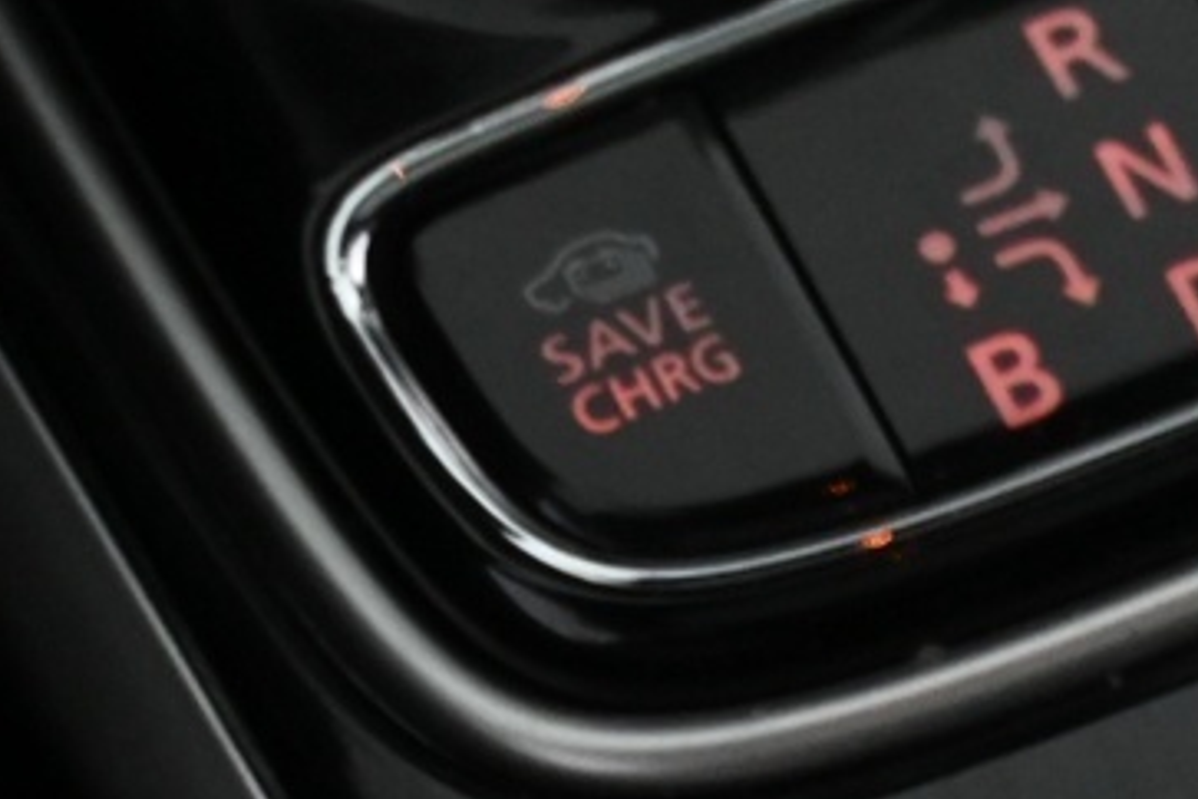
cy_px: 1509
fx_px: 6126
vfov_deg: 7.2
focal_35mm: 184
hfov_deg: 10.5
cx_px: 2175
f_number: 4.5
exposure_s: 1/40
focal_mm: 27.5
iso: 1800
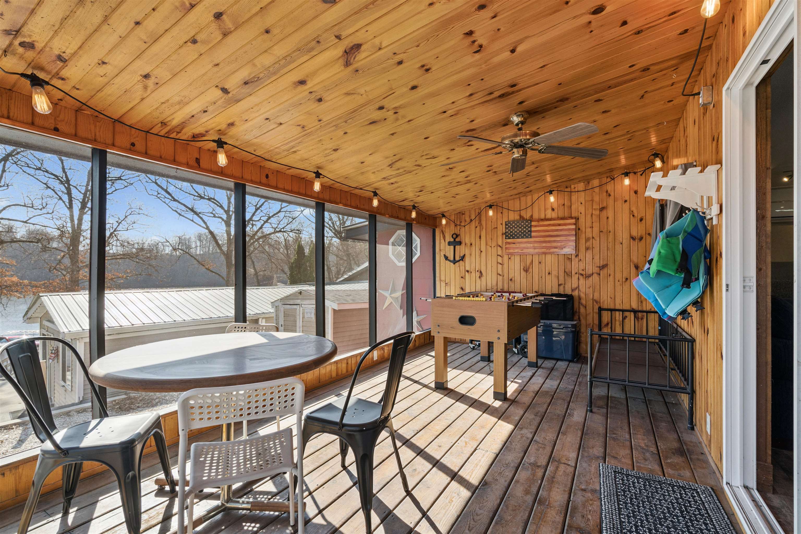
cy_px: 267
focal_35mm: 16
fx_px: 356
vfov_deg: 73.7
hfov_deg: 96.7
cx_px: 400
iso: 800
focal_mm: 16
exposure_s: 1/250
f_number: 10
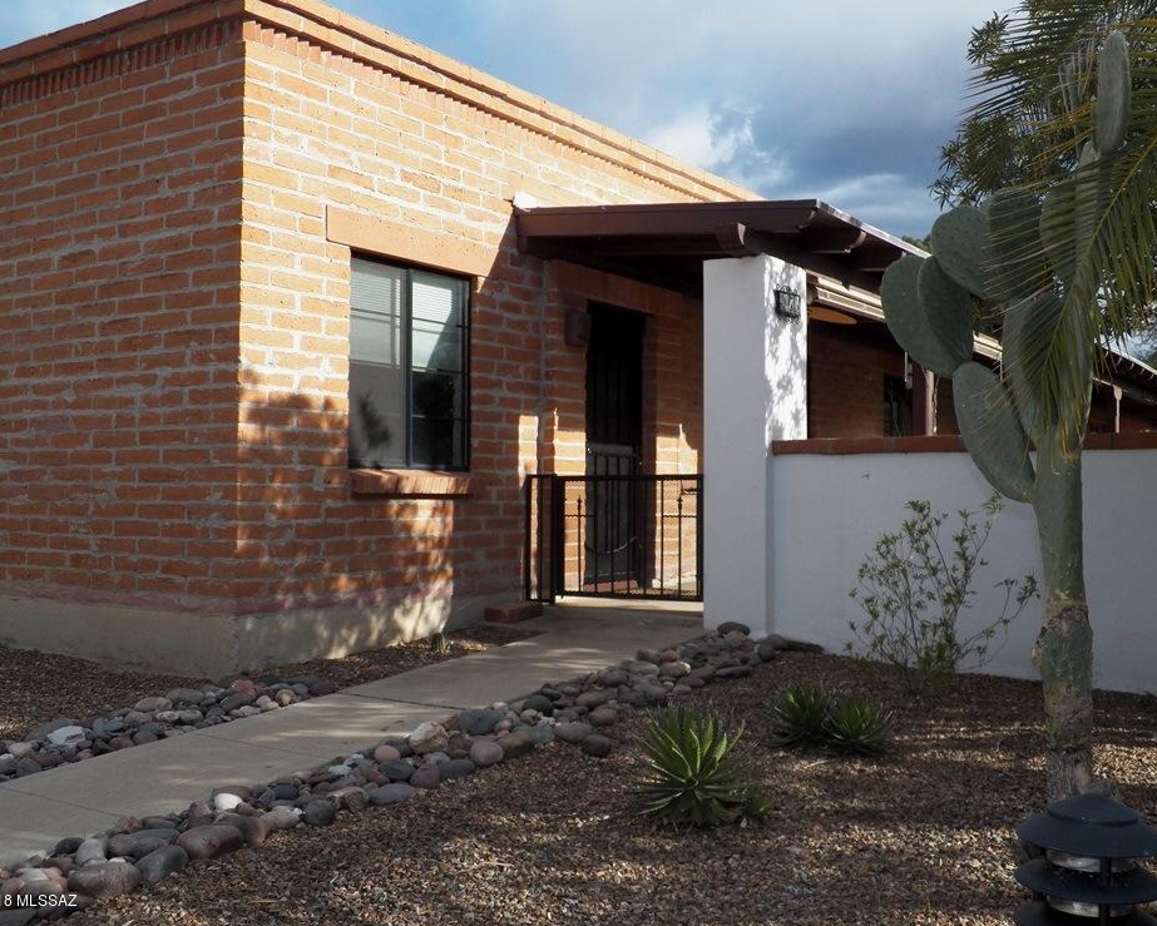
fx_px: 1267
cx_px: 585
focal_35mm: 37
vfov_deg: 40.2
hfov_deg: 49.1
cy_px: 466
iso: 125
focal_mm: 6.3
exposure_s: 1/1000
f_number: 2.8
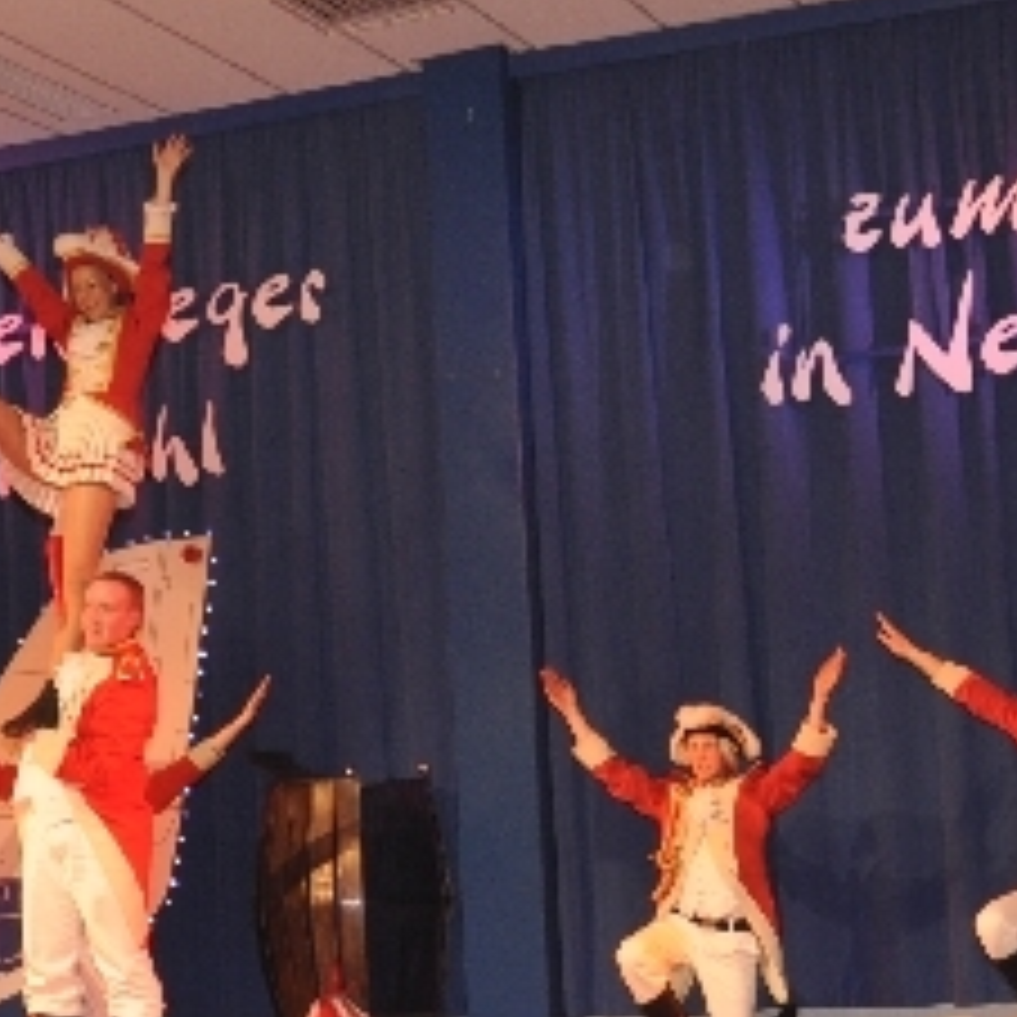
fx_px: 2692
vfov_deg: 21.3
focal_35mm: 81
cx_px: 369
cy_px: 290
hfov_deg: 21.3
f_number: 5
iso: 400
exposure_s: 1/60
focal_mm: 18
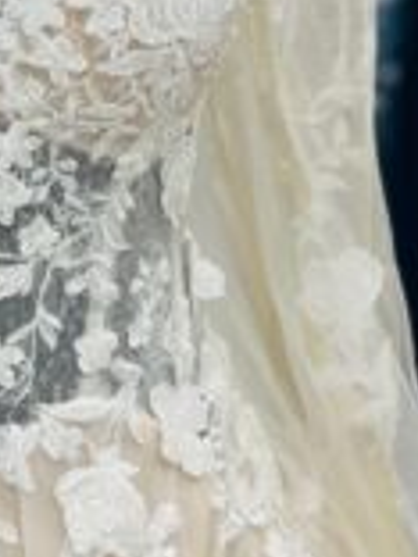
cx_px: -89
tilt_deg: -12.7
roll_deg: -0.2
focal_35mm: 71
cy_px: 148
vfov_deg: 27.1
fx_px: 1143
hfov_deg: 19.5
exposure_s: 1/100
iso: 50
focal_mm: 5.1
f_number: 1.6
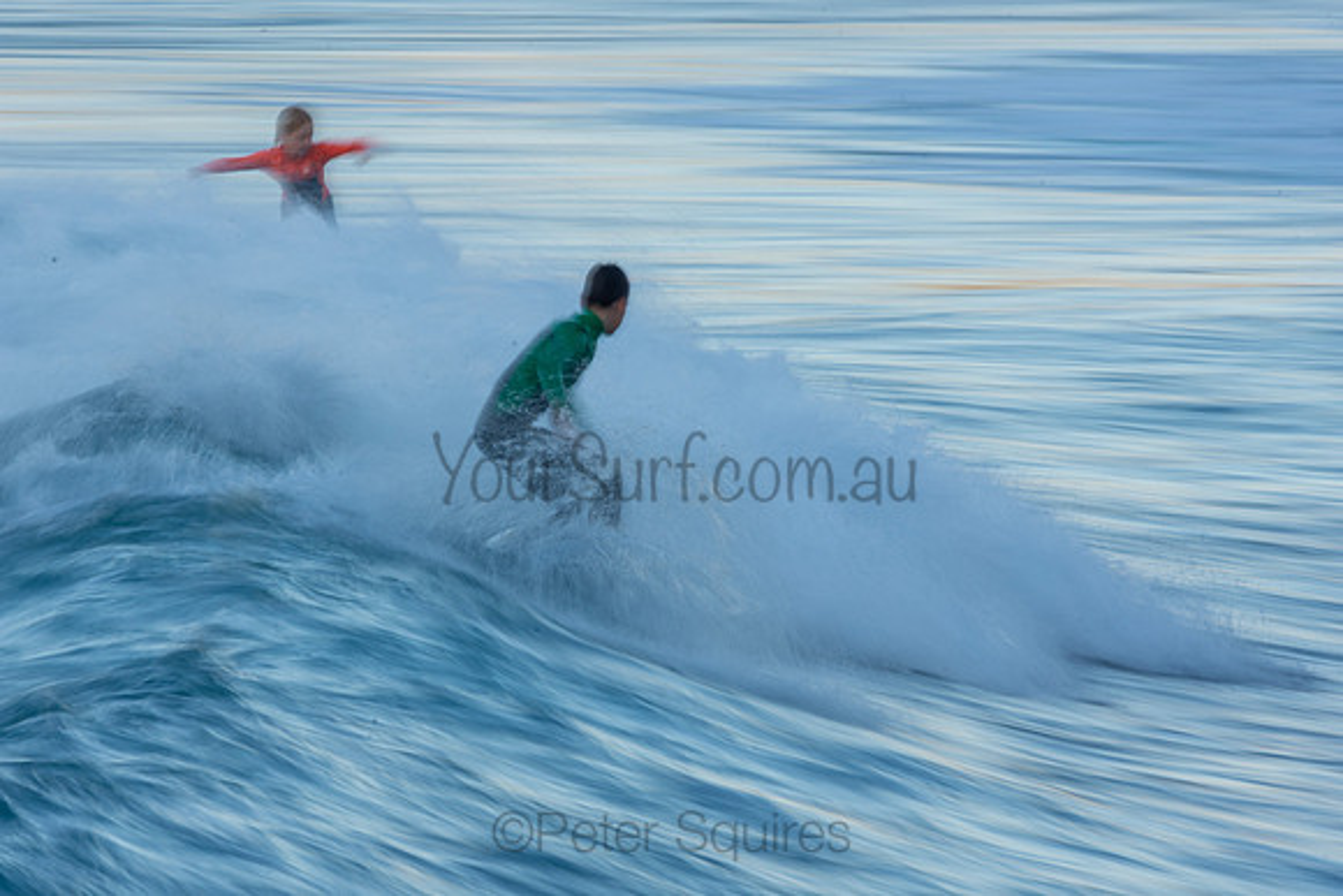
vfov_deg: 1.8
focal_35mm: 750
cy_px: 448
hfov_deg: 2.7
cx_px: 672
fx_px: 27984
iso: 100
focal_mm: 500
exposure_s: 1/10
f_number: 29
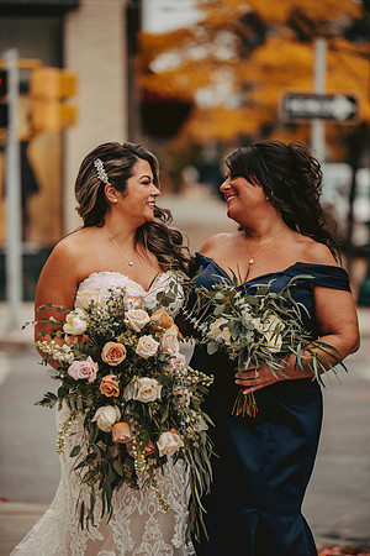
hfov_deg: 8.3
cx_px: 185
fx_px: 2544
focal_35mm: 165
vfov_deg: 12.5
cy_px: 278
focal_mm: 165
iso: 1250
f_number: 3.2
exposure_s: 1/3200
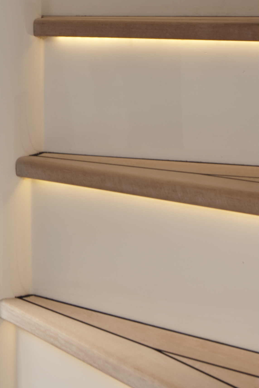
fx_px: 918
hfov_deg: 14.8
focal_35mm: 85
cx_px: -146
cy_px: -246
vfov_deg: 19.7
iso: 50
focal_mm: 24
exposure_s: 1/2.5
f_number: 9.5
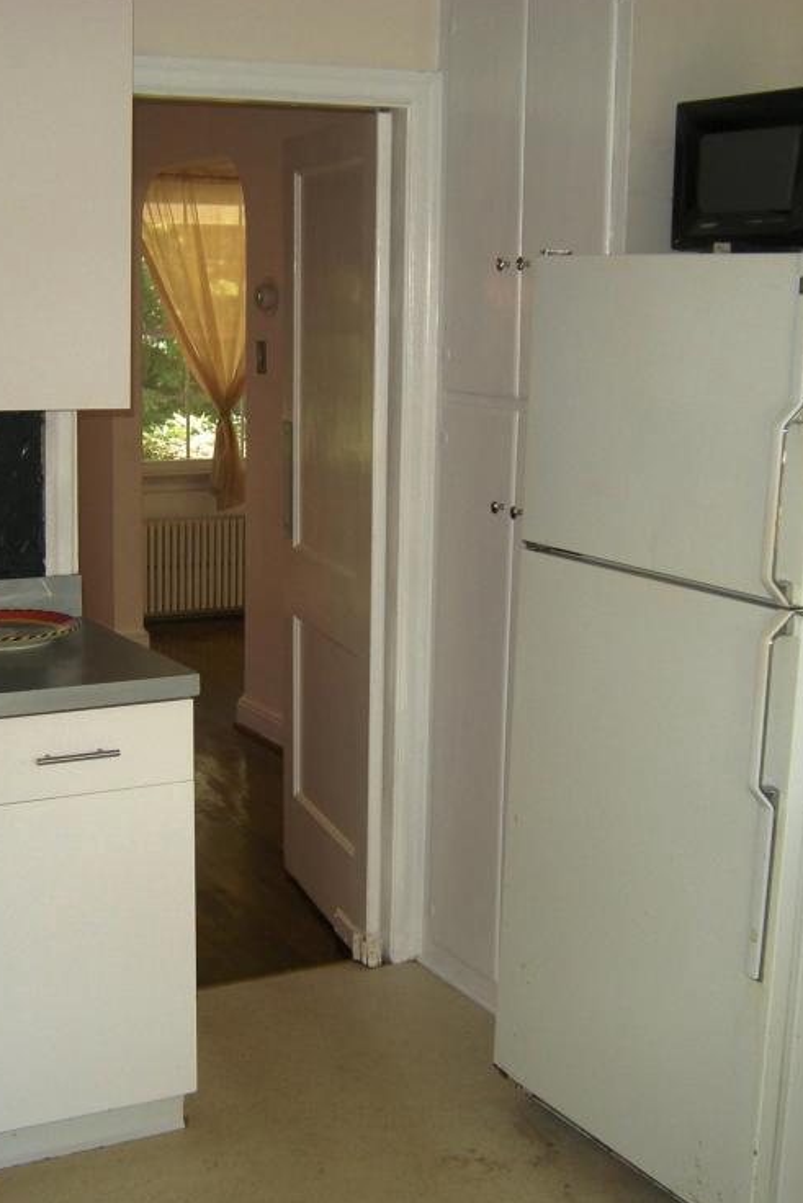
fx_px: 1839
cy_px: 592
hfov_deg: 24.5
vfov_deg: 36.2
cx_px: 291
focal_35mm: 55
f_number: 3.2
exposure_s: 1/55.2
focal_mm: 6.3
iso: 87
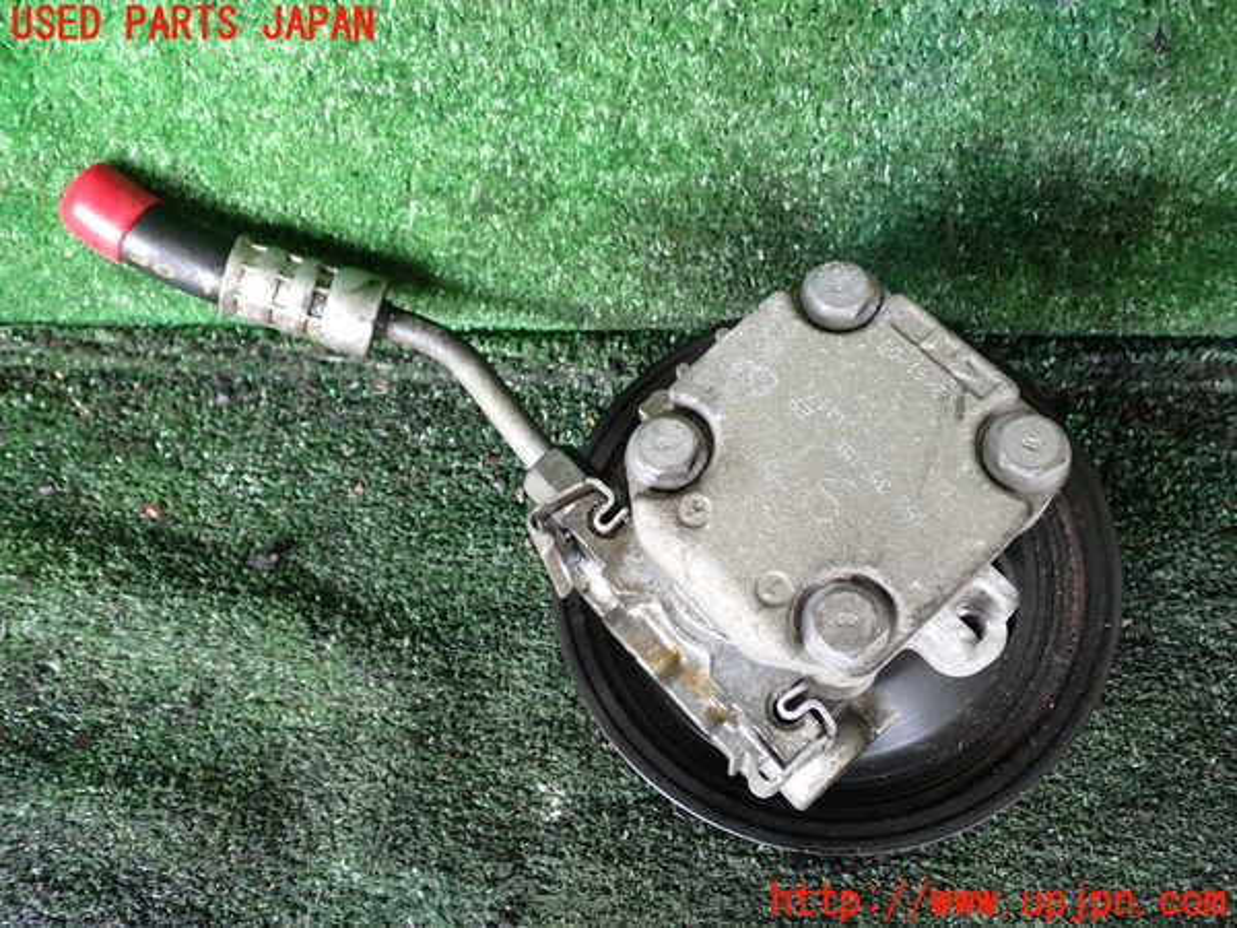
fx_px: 1072
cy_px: 464
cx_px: 618
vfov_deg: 46.8
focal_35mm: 30
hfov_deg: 60.0
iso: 200
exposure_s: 1/50
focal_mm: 5.4
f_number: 2.3
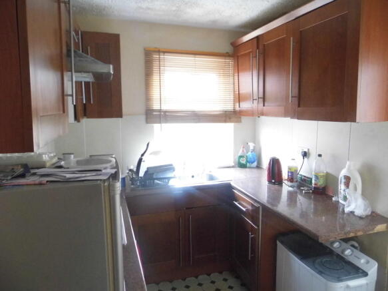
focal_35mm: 25
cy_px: 146
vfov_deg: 54.9
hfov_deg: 69.4
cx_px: 194
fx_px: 280
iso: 400
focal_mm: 4.5
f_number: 3
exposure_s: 1/25
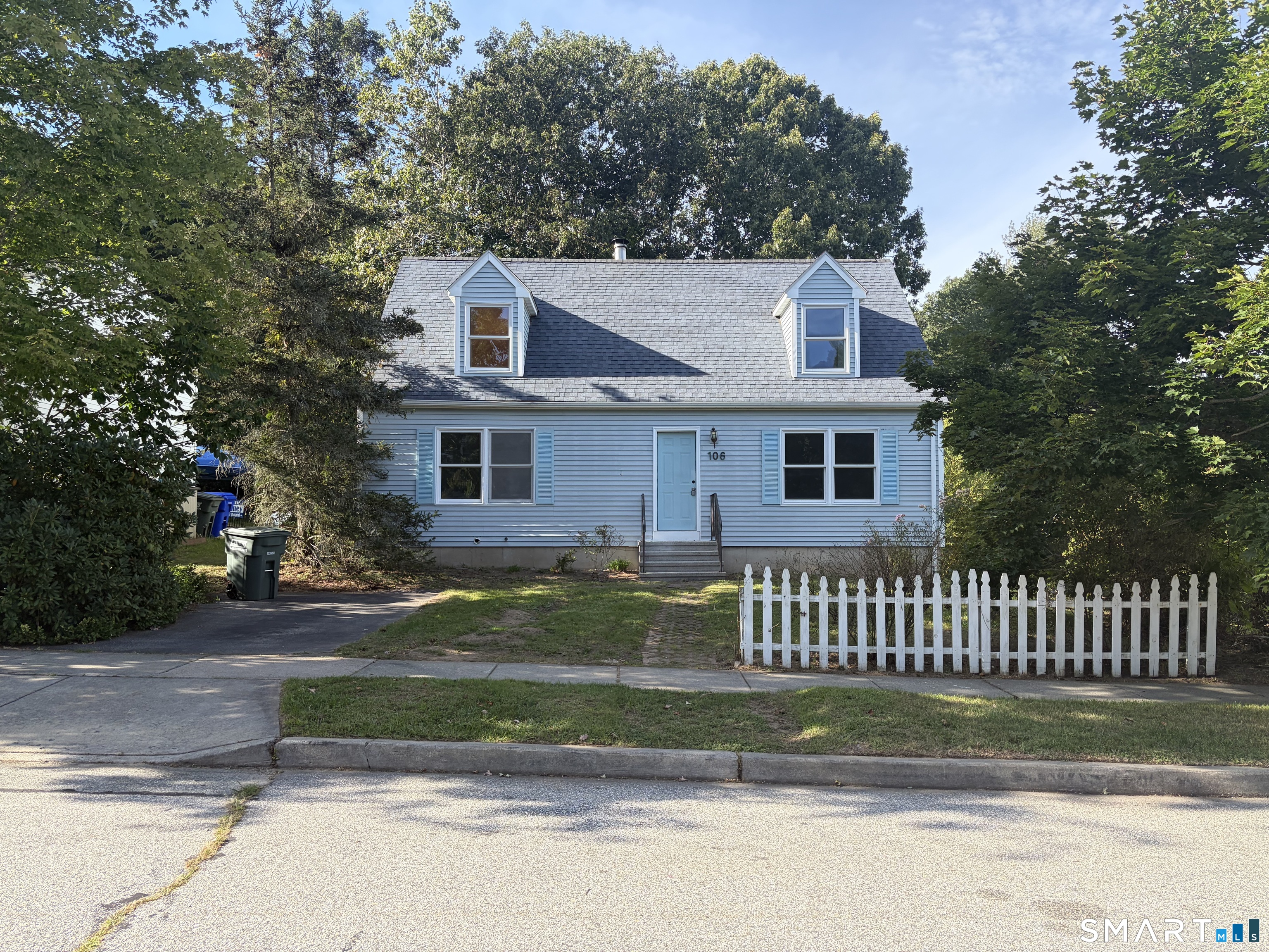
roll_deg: +0.1
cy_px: 476
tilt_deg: +5.2
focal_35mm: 26
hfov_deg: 67.3
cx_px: 634
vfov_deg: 53.1
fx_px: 953
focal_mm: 5.96
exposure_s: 1/1135
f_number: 1.6
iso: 64
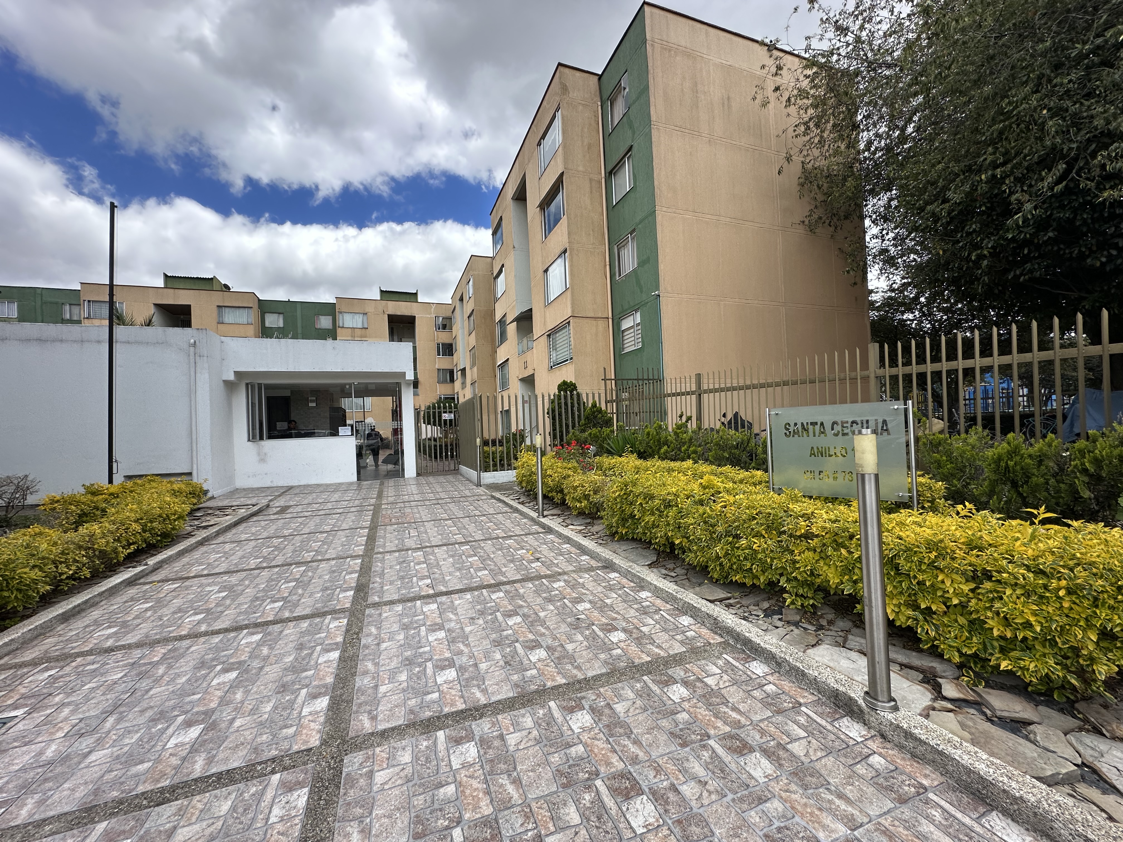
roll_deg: +2.9
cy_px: 421
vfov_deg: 85.7
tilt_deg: +0.7
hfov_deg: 102.1
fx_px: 454
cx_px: 562
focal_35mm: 14
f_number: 2.2
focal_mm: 2.22
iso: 40
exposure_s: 1/917
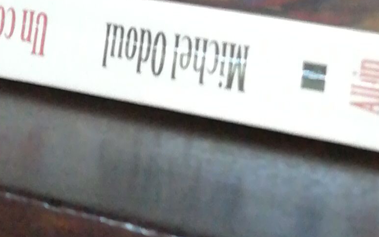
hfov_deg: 14.8
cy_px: -265
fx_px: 1456
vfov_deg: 8.7
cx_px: 290
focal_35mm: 141
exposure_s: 1/20
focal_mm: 3.83
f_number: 2.2
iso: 640
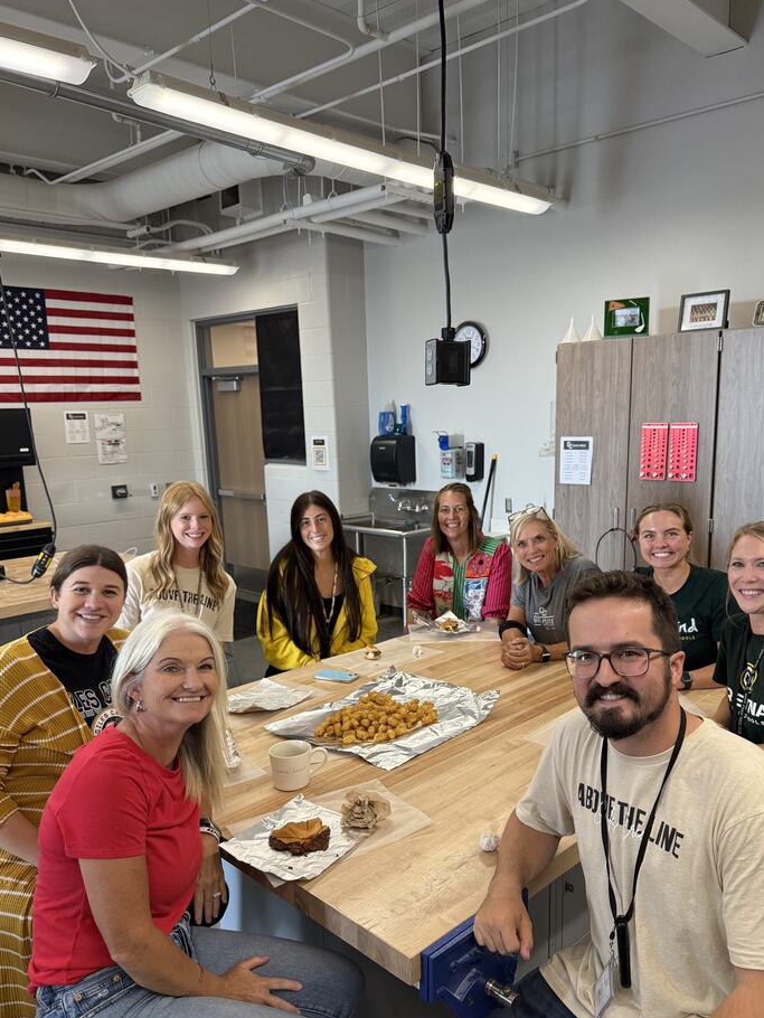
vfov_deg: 65.1
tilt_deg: -10.5
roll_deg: +1.3
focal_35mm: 27
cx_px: 413
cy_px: 569
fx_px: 794
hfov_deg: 51.3
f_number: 1.78
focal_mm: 6.76
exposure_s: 1/60
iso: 250
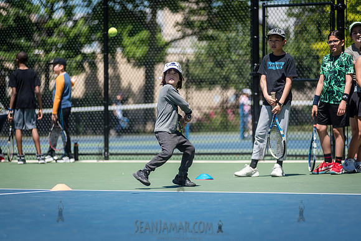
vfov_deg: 8.7
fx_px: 1576
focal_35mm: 157
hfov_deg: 13.1
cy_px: 121
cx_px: 182
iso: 200
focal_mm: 155
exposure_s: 1/2500
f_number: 3.2
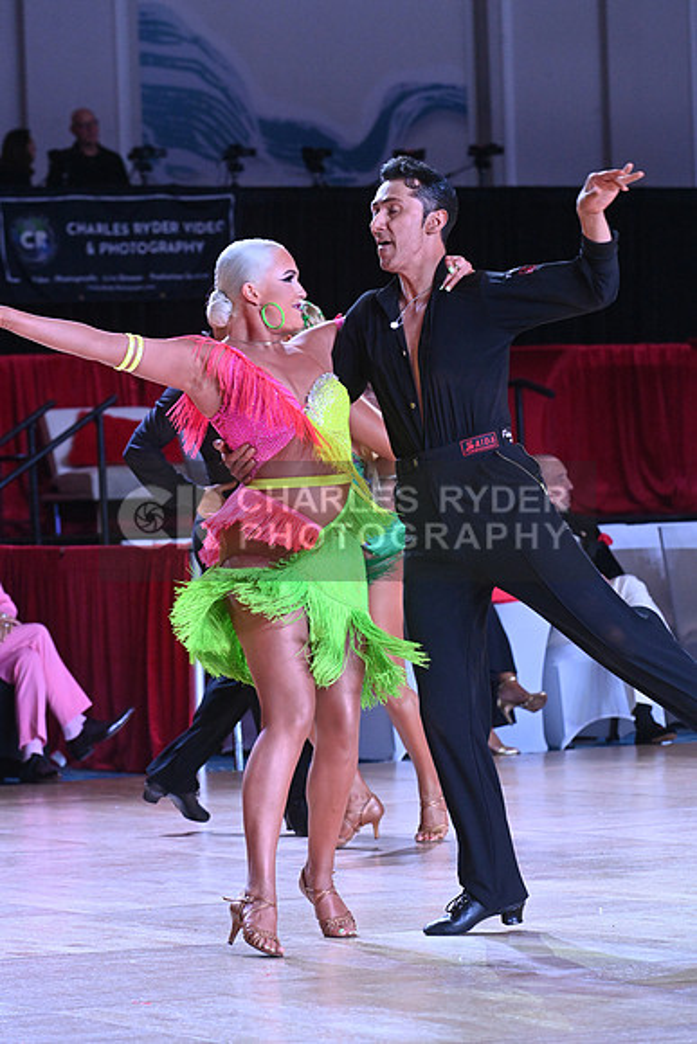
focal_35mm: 170
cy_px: 522
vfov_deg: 12.1
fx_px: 4934
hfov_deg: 8.1
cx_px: 348
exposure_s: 1/400
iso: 4000
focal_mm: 170
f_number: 8
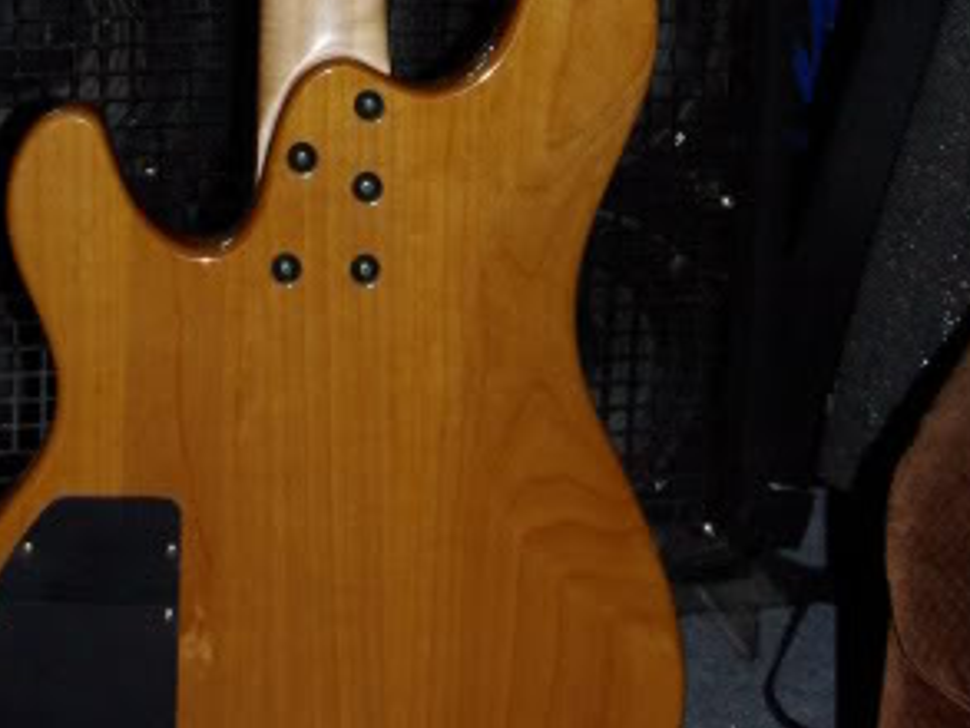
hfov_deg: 17.2
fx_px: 3205
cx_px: 316
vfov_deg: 12.5
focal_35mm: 114
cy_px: -270
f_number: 8
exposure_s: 1/45
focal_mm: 29
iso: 800
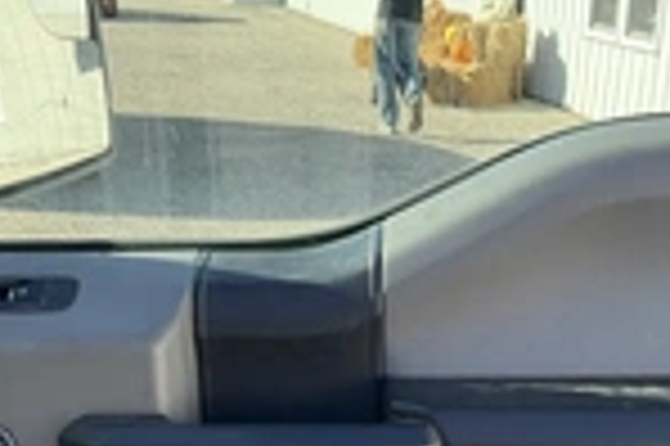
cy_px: 617
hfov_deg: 25.0
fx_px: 1506
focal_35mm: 81
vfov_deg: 15.8
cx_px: 418
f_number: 1.8
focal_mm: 3
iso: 25
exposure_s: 1/353
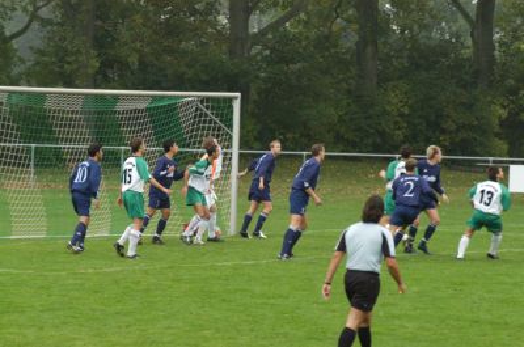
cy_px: 174
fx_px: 3160
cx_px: 262
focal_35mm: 218
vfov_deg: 6.3
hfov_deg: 9.5
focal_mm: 145
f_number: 4.5
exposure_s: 1/320
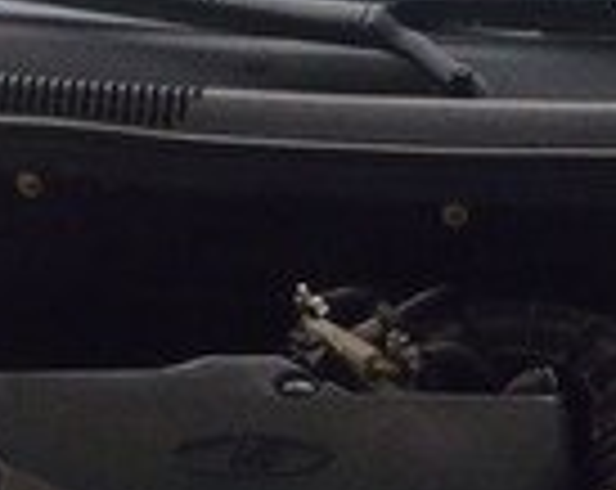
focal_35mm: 165
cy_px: 627
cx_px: 490
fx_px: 3002
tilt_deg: -34.9
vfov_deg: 9.2
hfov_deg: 11.7
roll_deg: +1.1
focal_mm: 4.28
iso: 50
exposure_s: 1/279
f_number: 2.4
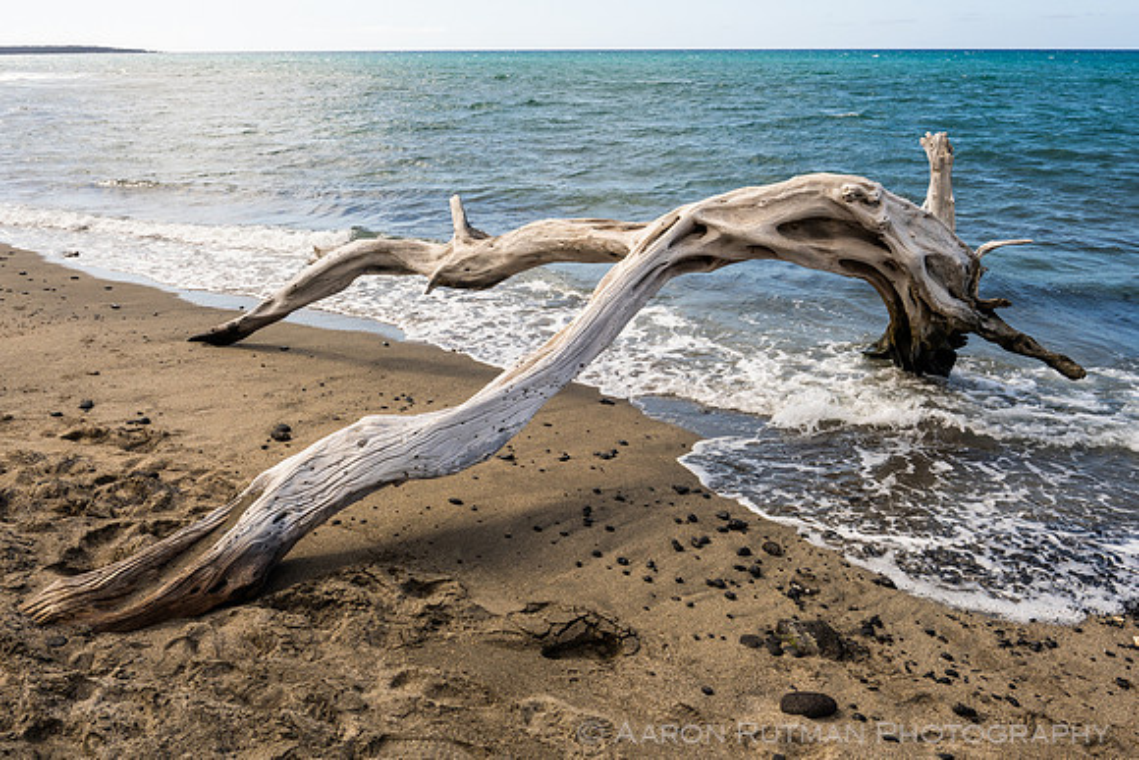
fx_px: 853
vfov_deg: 48.0
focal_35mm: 27
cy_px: 380
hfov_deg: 67.5
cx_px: 570
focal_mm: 26
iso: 125
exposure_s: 1/320
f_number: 11
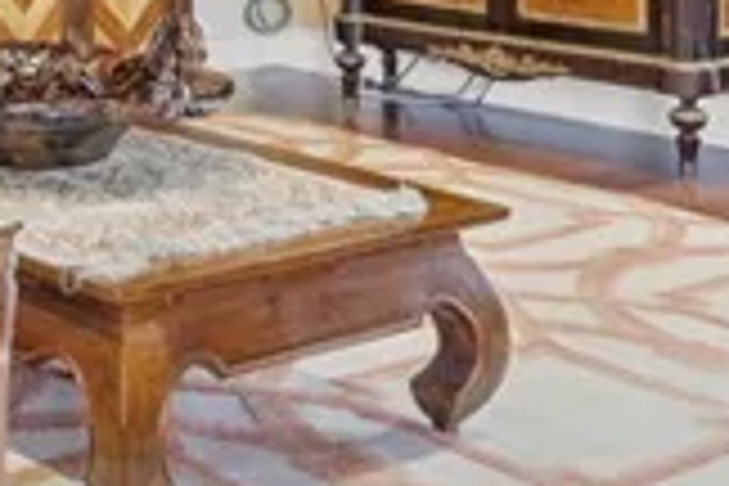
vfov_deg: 13.2
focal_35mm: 95
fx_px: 1924
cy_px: -331
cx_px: -194
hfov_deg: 19.9
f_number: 9
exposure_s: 1/1.67
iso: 200
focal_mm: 15
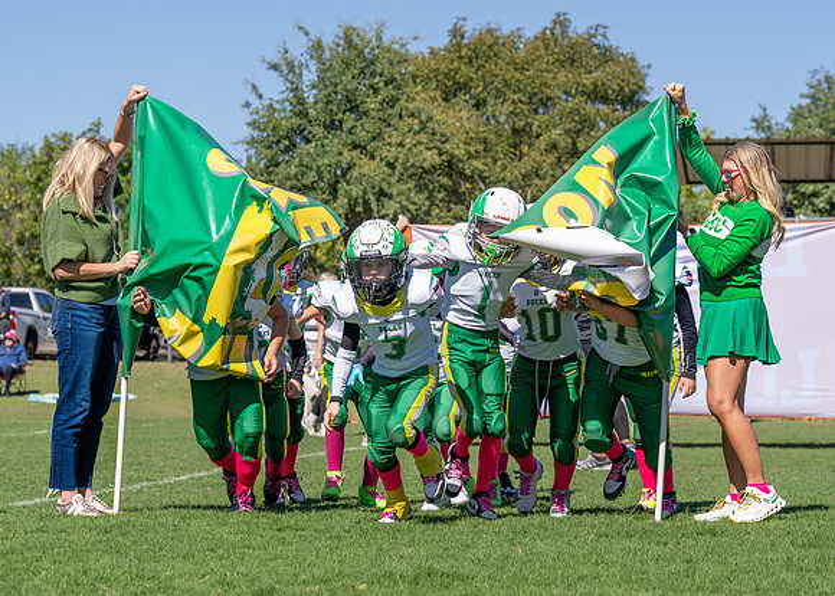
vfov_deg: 13.1
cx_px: 357
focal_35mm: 110
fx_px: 2598
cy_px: 327
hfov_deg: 18.2
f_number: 4.5
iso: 160
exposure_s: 1/1600
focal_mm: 70
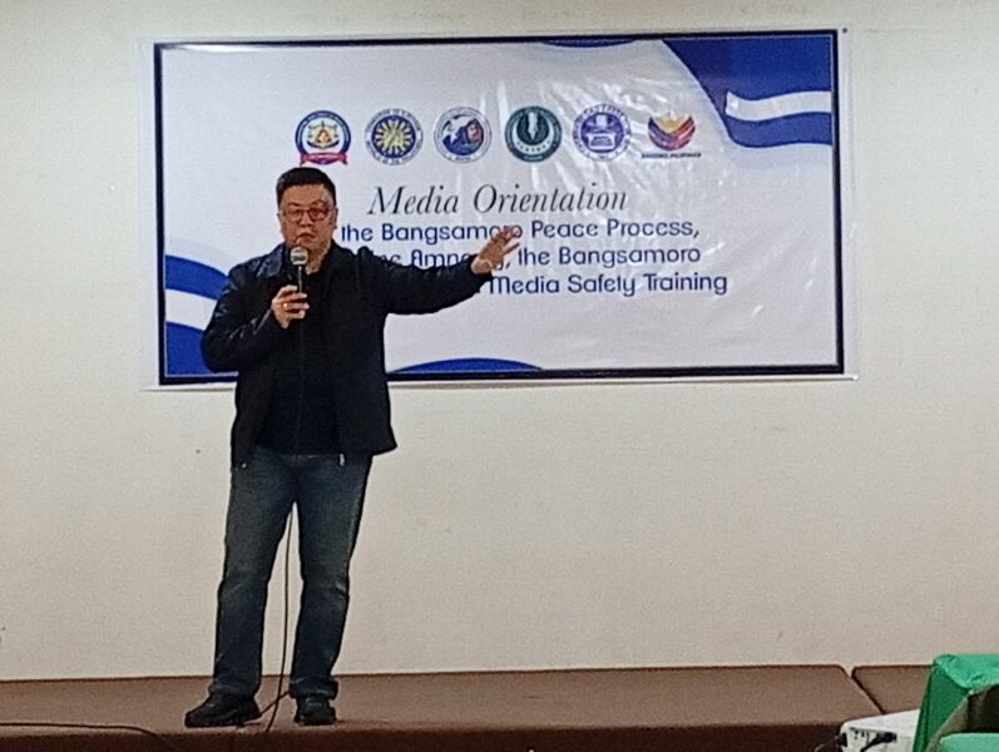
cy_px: 376
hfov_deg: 15.7
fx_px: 3612
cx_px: 500
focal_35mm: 125
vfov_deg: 11.9
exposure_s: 1/30
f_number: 1.8
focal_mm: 3.98
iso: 612
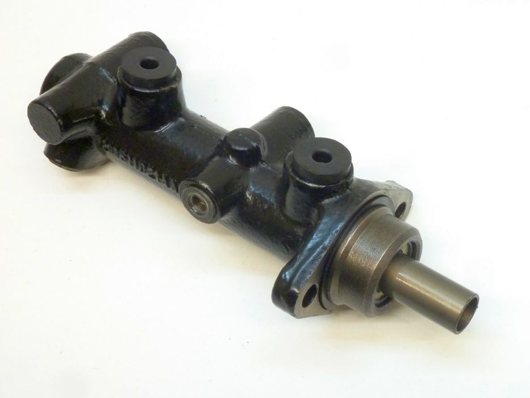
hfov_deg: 23.6
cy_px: 199
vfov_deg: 17.8
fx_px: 1271
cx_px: 265
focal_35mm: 83
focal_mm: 13.7
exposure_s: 1/25
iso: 400
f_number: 4.2
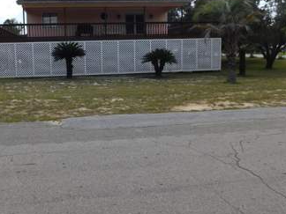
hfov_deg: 52.4
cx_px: 84
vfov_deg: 41.3
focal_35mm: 34
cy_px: 74
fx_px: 281
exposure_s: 1/500
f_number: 6
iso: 125
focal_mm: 4
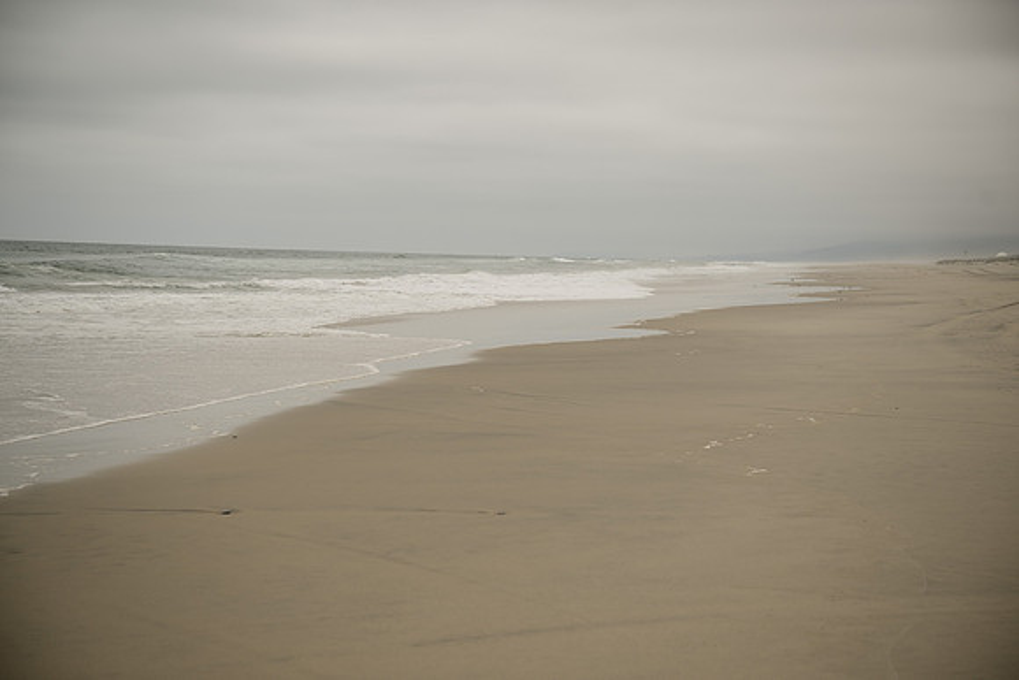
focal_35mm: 70
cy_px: 340
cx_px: 510
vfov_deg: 19.5
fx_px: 1982
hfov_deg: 28.8
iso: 100
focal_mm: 70
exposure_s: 1/2500
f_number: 4
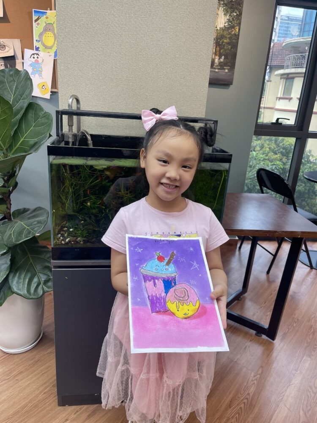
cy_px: 212
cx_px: 158
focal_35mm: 25
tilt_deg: -19.9
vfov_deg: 69.4
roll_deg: -4.4
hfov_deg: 54.9
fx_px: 305
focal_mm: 5.1
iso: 64
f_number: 1.6
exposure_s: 1/121
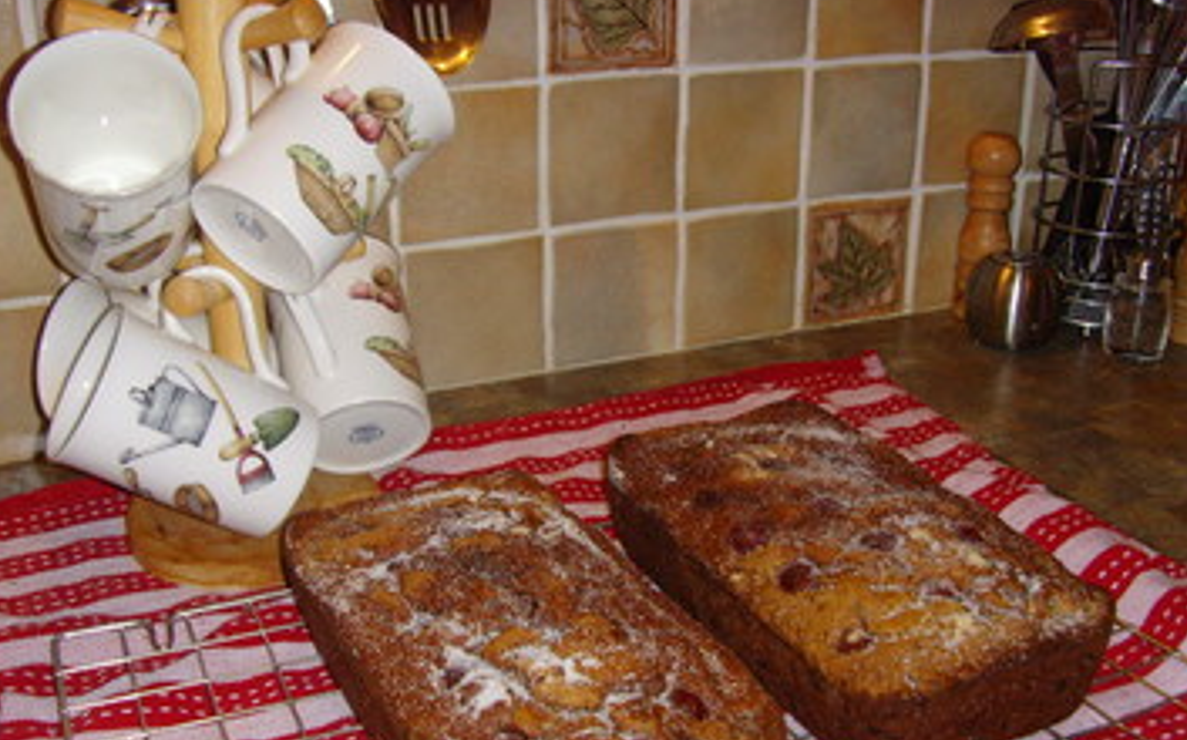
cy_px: 426
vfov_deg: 30.4
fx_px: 1358
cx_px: 592
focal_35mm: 42
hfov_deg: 47.2
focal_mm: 6.6
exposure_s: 1/45
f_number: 3.5
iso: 200
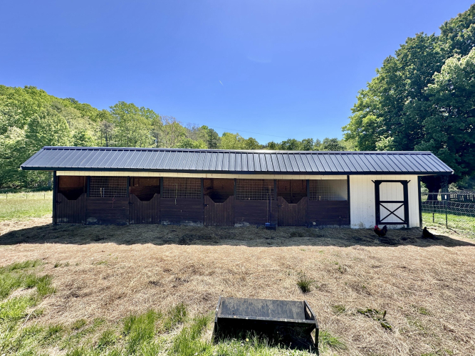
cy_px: 178
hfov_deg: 102.1
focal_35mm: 14
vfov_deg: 85.7
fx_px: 192
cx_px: 238
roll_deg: -0.5
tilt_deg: +0.4
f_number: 2.2
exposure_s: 1/1221
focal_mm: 2.22
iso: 50
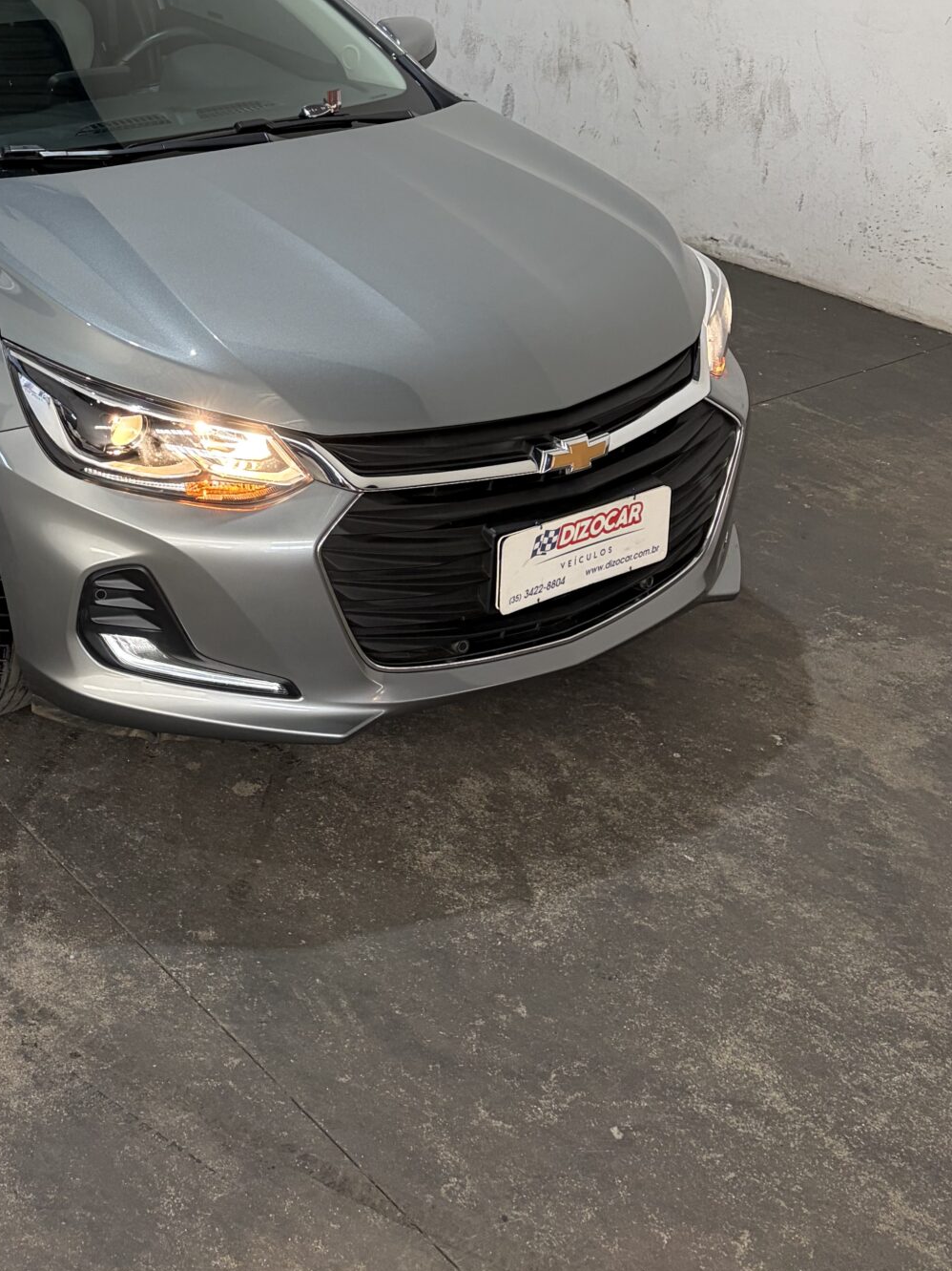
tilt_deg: -14.2
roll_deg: +0.8
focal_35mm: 50
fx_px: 1834
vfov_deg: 36.6
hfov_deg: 27.8
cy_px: 213
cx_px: 53
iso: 125
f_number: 1.6
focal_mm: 5.96
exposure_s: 1/60
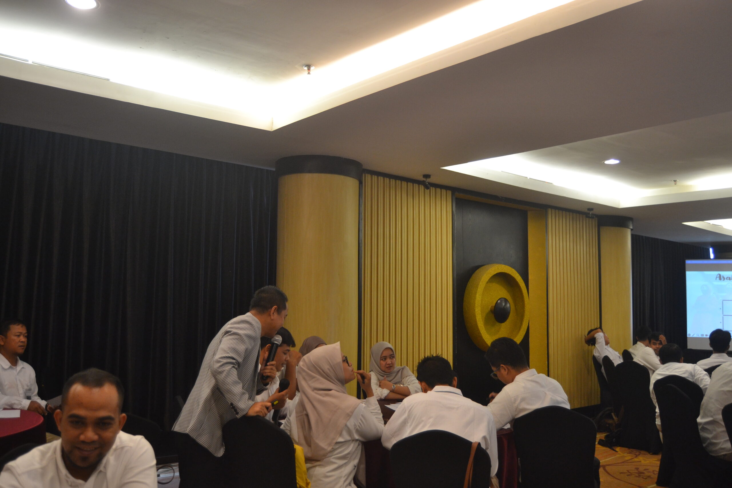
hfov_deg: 61.9
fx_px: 610
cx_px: 366
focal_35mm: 30
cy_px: 244
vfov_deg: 43.6
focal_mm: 20
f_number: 3.5
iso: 640
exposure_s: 1/60
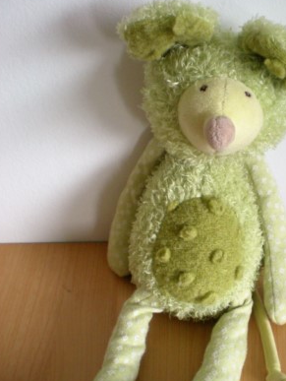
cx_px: 185
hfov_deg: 28.5
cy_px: 241
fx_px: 561
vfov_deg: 37.2
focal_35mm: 51
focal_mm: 6.3
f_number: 3.1
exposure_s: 1/41
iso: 200
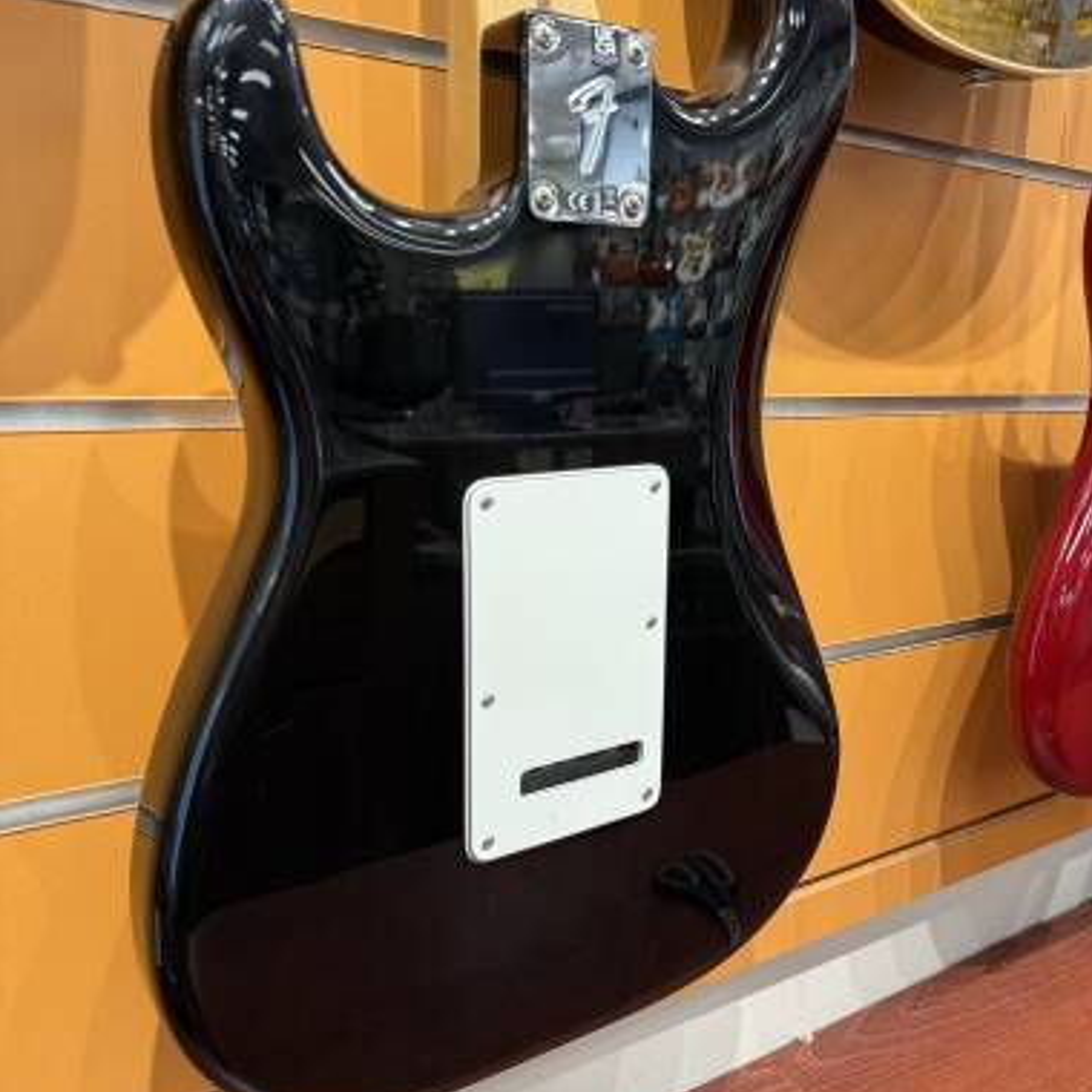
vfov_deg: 55.6
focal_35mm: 29
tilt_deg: -8.4
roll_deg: -0.7
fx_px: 1035
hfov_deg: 55.6
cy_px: 537
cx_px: 555
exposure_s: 1/60
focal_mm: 6.76
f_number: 1.78
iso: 200
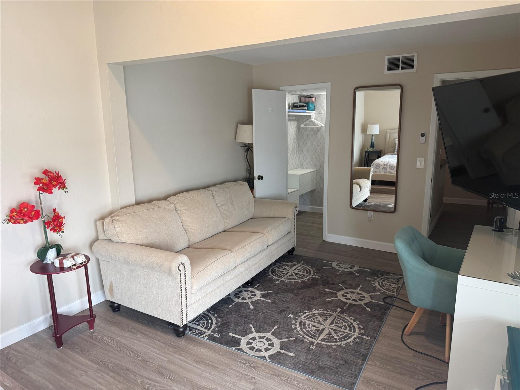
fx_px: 361
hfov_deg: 71.6
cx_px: 260
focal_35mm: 24
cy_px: 195
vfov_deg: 56.8
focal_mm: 6.76
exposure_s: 1/120
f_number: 1.78
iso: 200
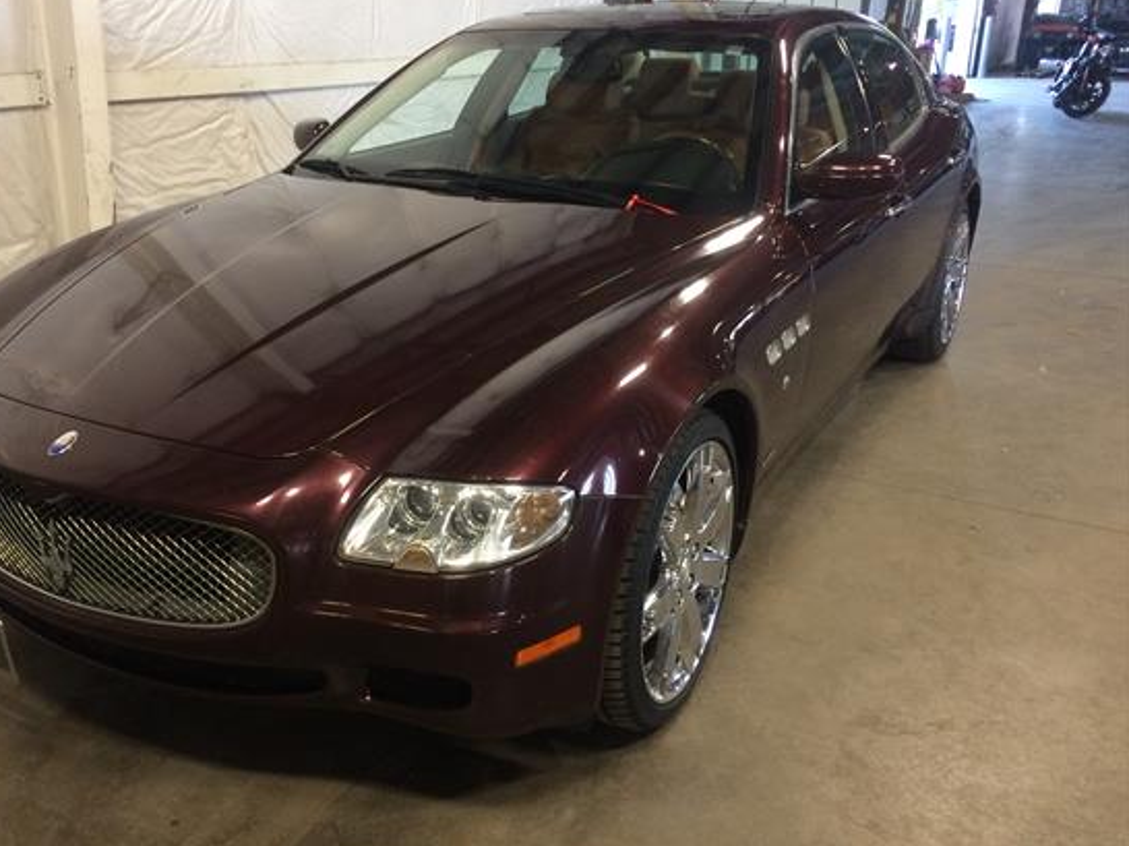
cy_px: 403
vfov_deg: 41.8
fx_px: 1108
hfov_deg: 53.7
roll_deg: +0.1
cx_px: 471
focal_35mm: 34
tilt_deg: -19.5
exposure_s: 1/30
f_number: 2.2
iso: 64
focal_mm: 4.15
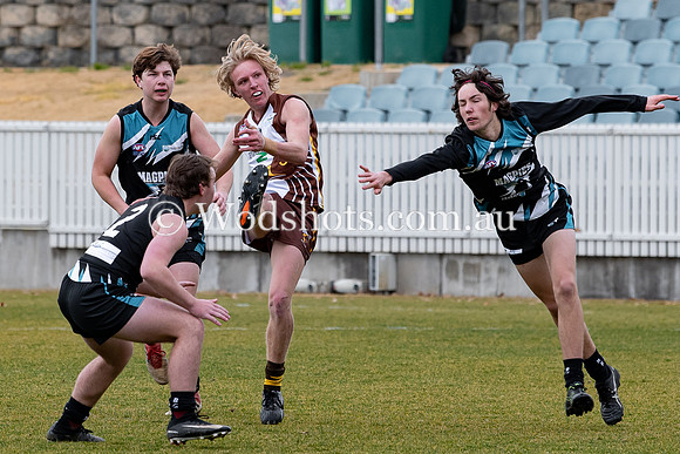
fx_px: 12292
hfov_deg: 3.2
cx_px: 194
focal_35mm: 651
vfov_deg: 2.1
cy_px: 207
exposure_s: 1/1000
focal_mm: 175
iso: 280
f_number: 4
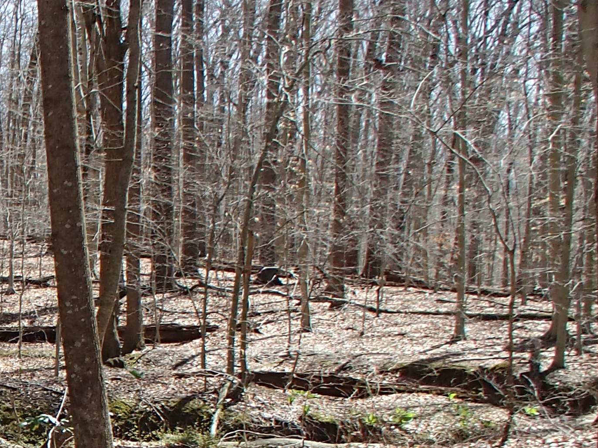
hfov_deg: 21.9
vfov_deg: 17.7
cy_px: 473
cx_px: -157
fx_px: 1399
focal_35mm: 81
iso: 100
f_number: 3.9
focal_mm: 5
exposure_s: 1/250
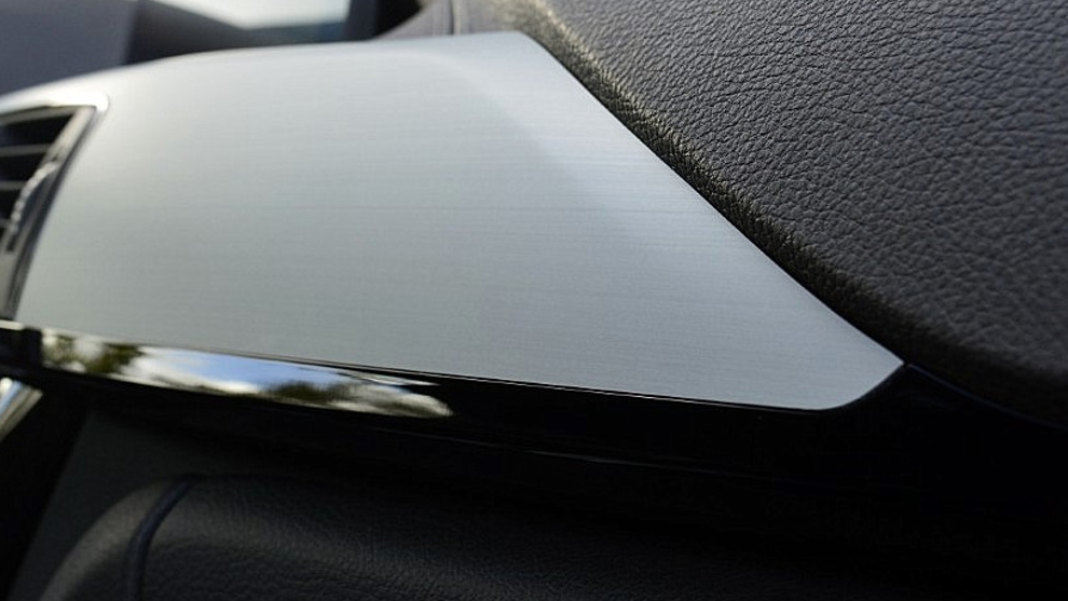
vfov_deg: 17.0
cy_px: 223
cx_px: 441
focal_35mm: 71
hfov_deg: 29.7
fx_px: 2011
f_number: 9
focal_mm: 32
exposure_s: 1/100
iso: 400
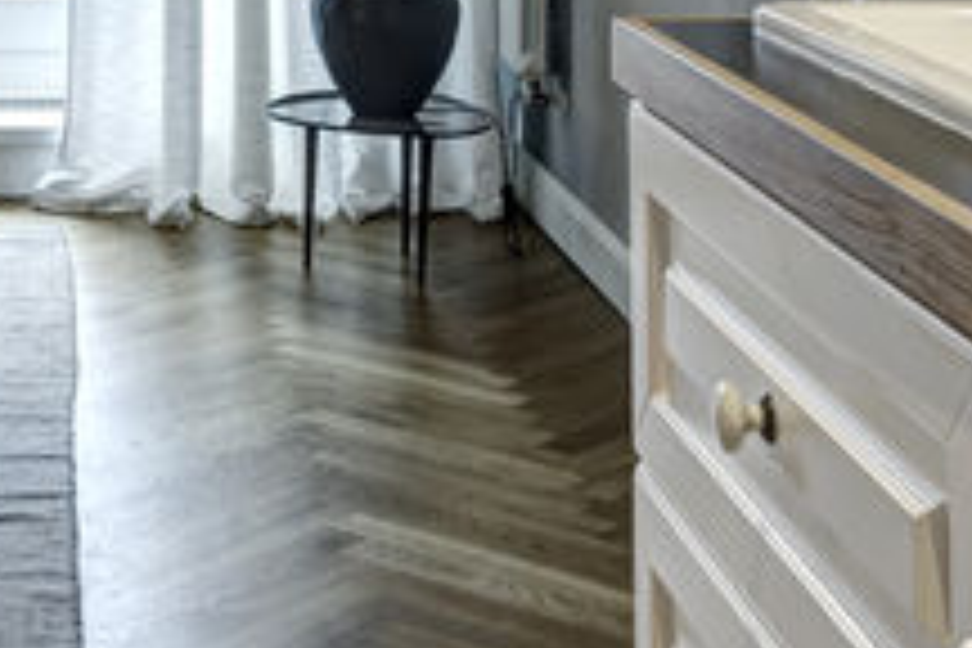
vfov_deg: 14.3
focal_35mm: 89
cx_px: -68
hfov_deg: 21.8
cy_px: -351
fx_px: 2403
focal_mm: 20
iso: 125
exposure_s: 1/1.67
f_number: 11
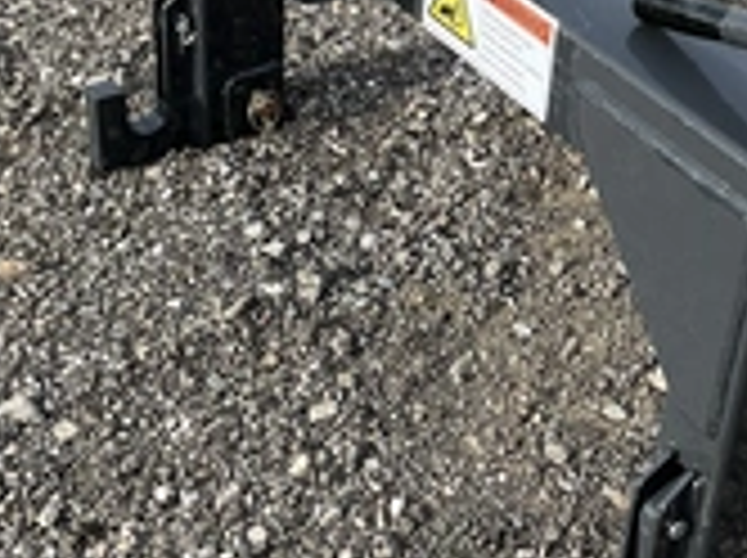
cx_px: 504
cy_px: 153
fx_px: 1508
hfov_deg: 27.6
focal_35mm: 70
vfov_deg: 20.8
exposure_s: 1/469
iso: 25
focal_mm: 3
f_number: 1.8
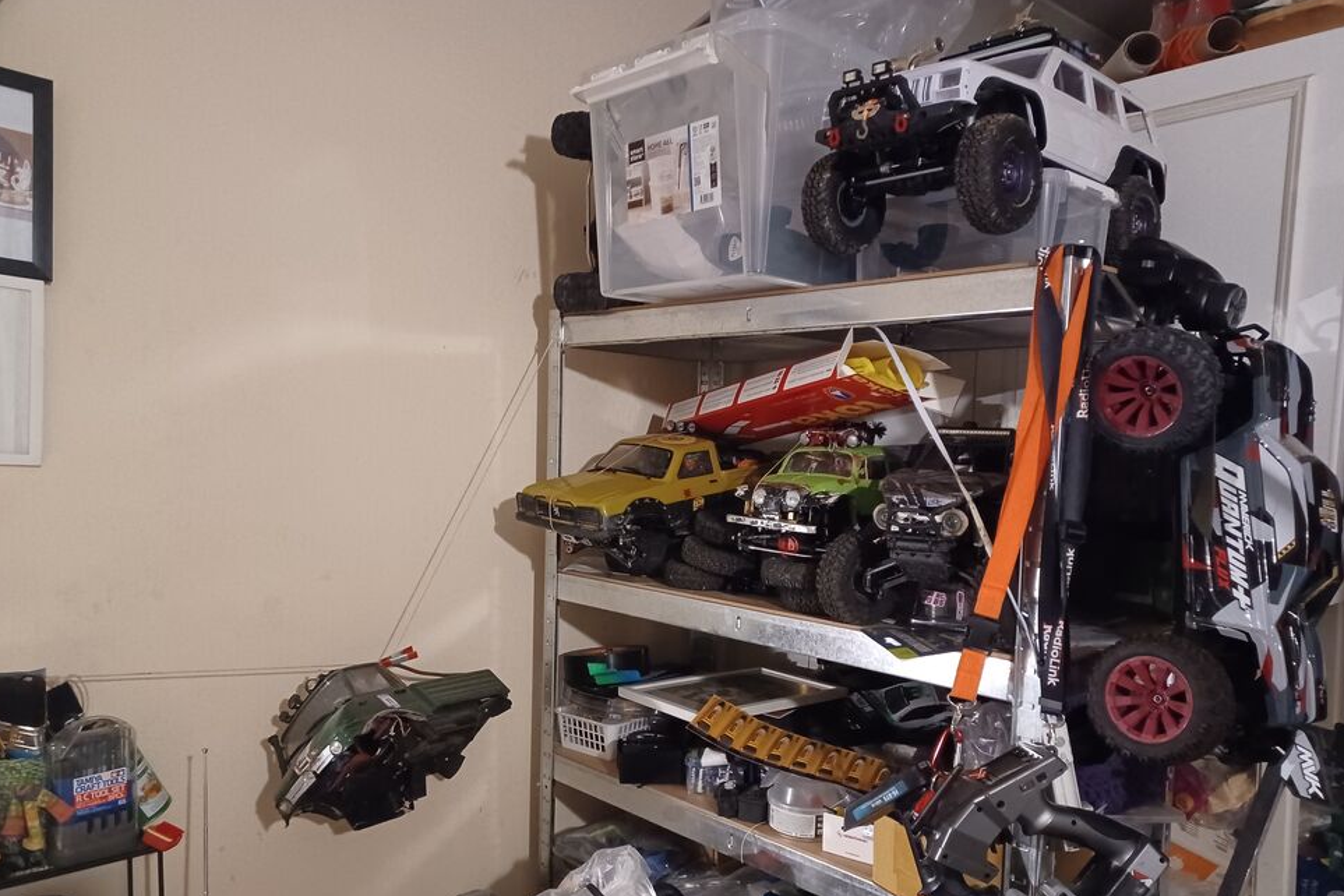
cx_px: 685
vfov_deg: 47.8
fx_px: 1008
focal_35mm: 27
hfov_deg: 67.4
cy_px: 509
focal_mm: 4.6
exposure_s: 1/16.7
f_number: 1.8
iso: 2500
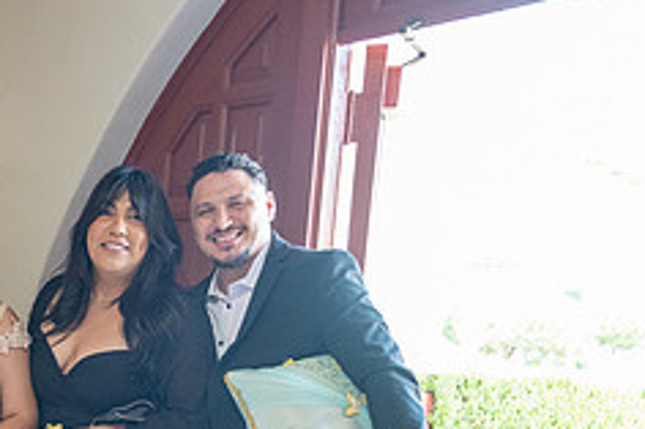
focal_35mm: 59
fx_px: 1056
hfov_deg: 30.5
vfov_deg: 21.3
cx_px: -60
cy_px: 518
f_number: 2.8
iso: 1600
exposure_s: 1/200
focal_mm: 24
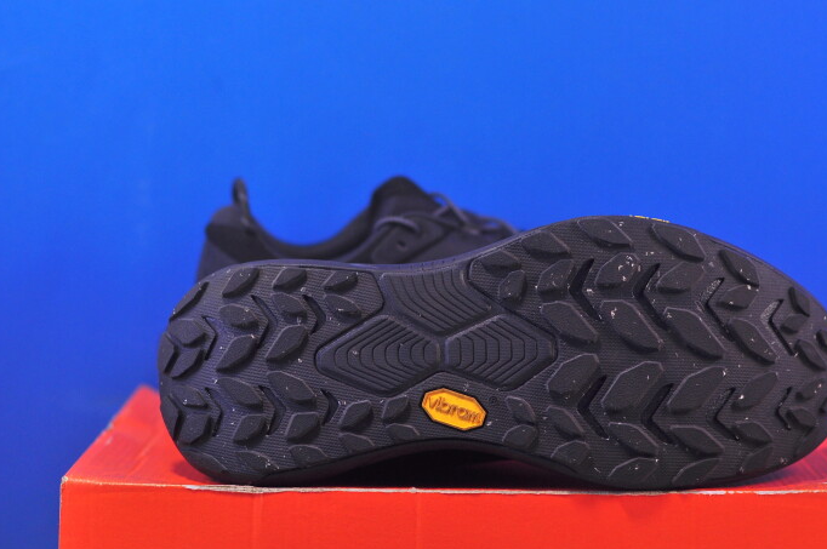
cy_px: 235
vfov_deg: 15.5
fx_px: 2019
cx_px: 473
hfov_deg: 23.1
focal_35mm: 88
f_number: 2.5
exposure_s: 1/320
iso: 250
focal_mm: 50
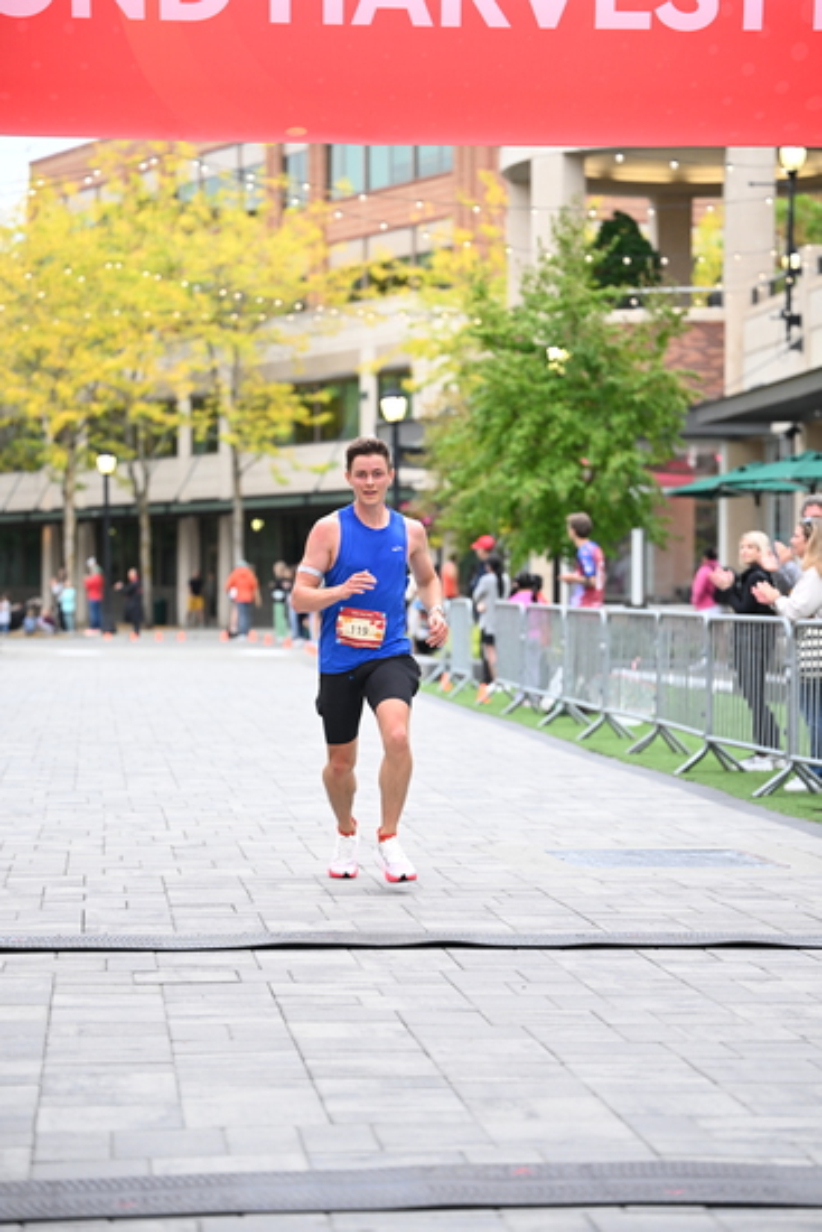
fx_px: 3046
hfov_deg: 15.4
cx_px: 411
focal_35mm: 89
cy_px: 616
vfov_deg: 22.9
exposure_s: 1/800
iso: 1600
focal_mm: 89
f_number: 2.8
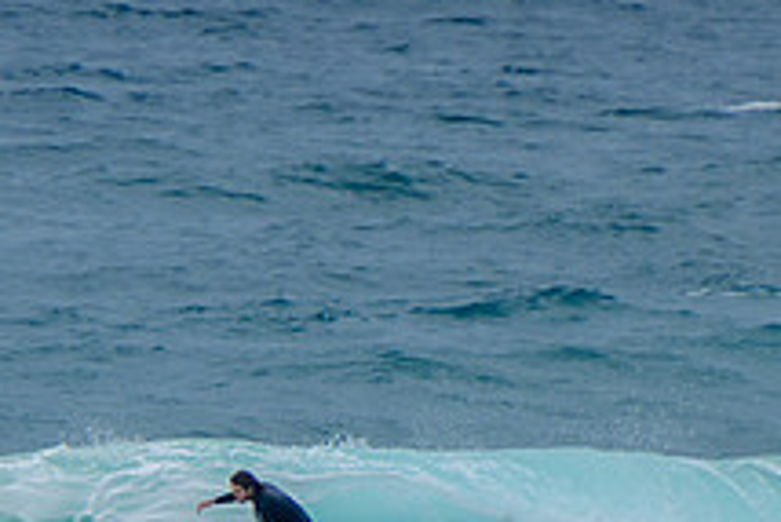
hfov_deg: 1.4
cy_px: 652
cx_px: 153
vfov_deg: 0.9
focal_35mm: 1489
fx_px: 32324
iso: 160
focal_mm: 400
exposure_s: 1/2000
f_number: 5.6
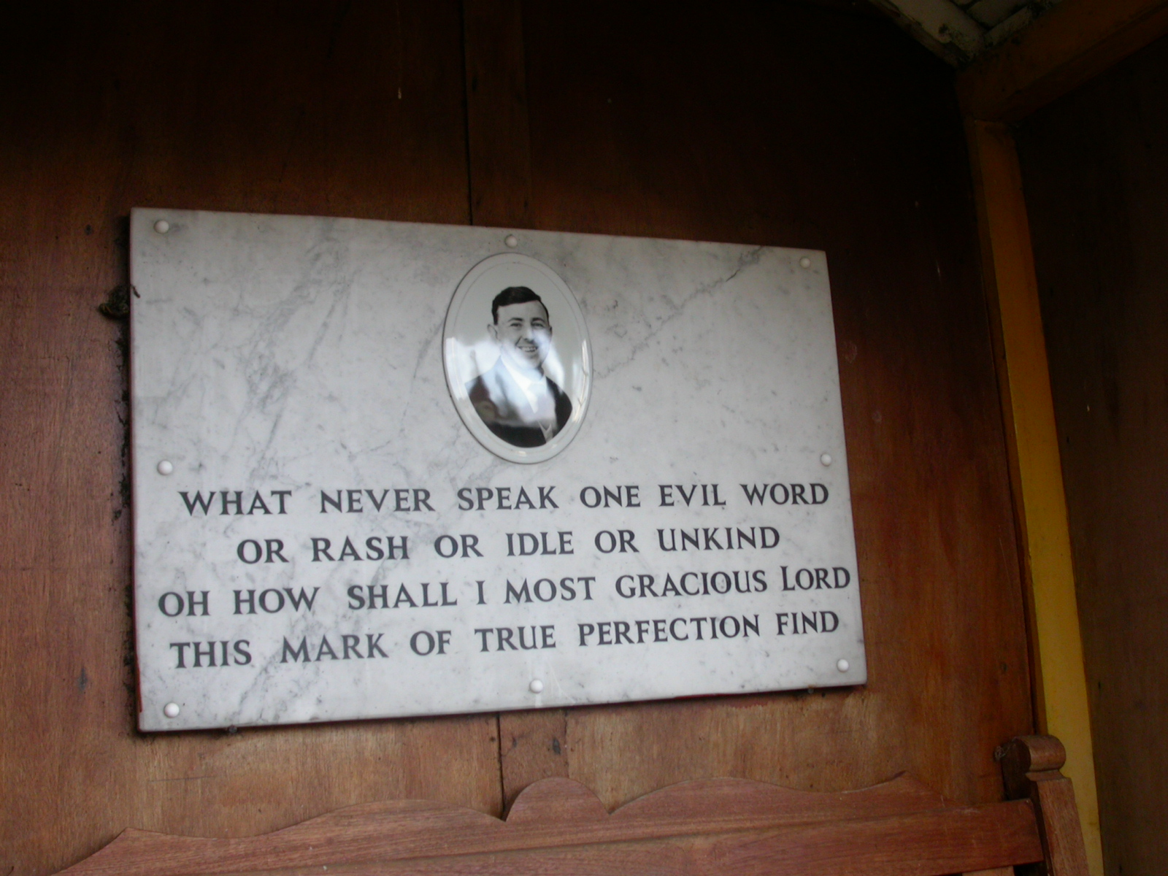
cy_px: 438
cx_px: 584
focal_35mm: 44
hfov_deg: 42.9
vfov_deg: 32.9
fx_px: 1485
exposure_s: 1/21
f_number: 2.7
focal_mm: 9.1
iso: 100
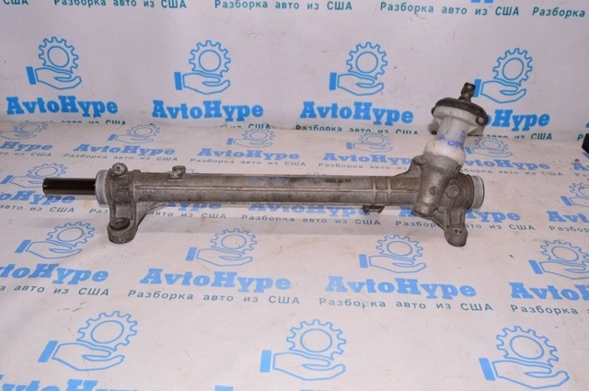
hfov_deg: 57.3
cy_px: 196
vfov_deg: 39.9
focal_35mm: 33
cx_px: 294
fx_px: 539
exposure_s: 1/200
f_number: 8
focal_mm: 22
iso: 1600
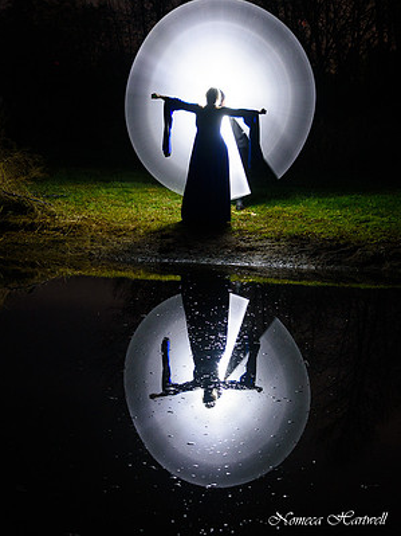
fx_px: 1499
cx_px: 252
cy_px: 262
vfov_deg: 20.2
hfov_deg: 15.2
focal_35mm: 97
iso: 200
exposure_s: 4.7
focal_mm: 55
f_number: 5
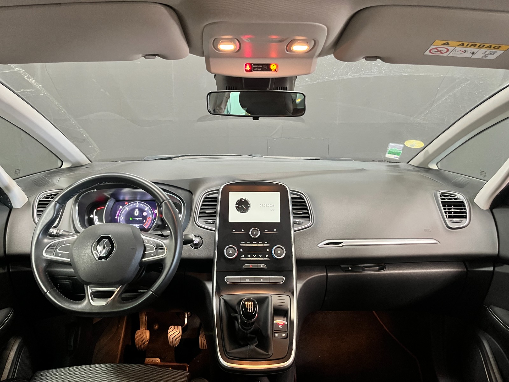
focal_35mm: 26
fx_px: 382
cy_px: 191
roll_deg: -0.2
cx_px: 254
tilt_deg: -14.4
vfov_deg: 53.1
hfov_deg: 67.3
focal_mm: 5.1
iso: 500
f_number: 1.6
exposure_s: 1/41
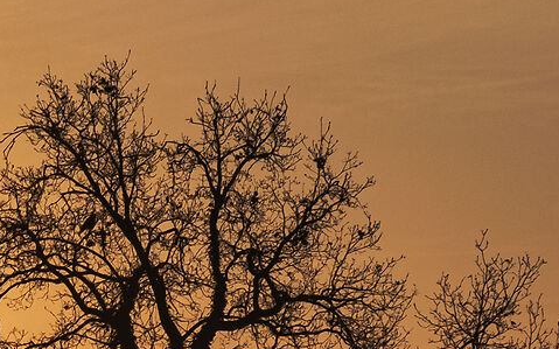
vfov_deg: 2.8
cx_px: -488
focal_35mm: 460
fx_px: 7005
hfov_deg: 4.5
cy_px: 602
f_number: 11
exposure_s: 1/350
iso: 200
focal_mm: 60
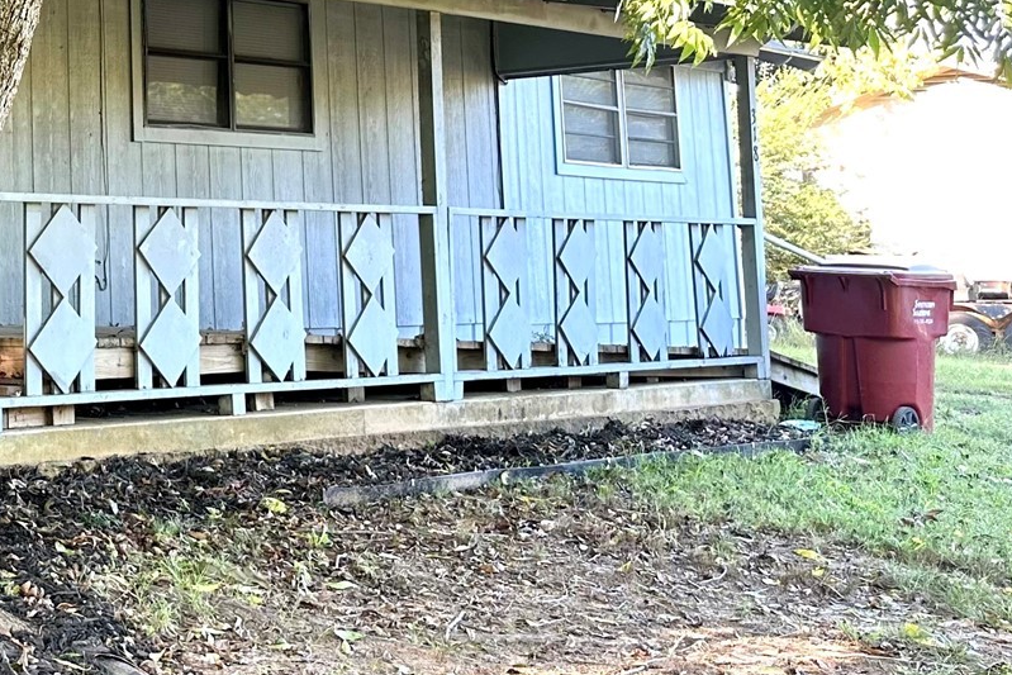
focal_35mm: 64
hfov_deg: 27.9
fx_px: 1799
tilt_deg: +6.7
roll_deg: -0.2
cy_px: 56
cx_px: -170
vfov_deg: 20.8
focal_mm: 6.86
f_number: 1.78
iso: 80
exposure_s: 1/121
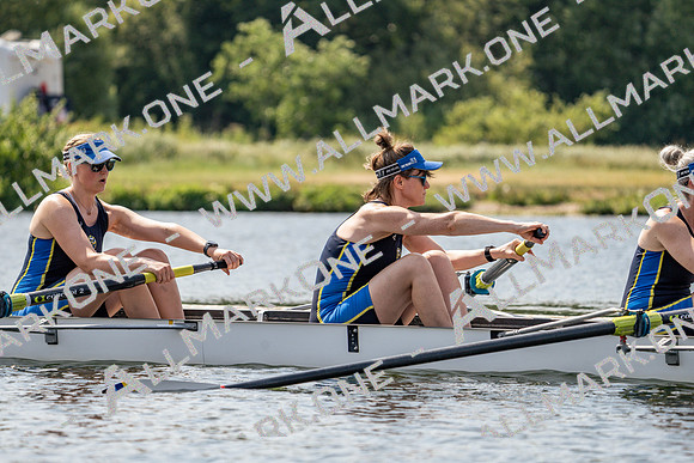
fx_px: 5341
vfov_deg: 5.0
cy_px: 232
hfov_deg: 7.4
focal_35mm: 277
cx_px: 347
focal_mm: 277
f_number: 5.6
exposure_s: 1/1600
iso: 250
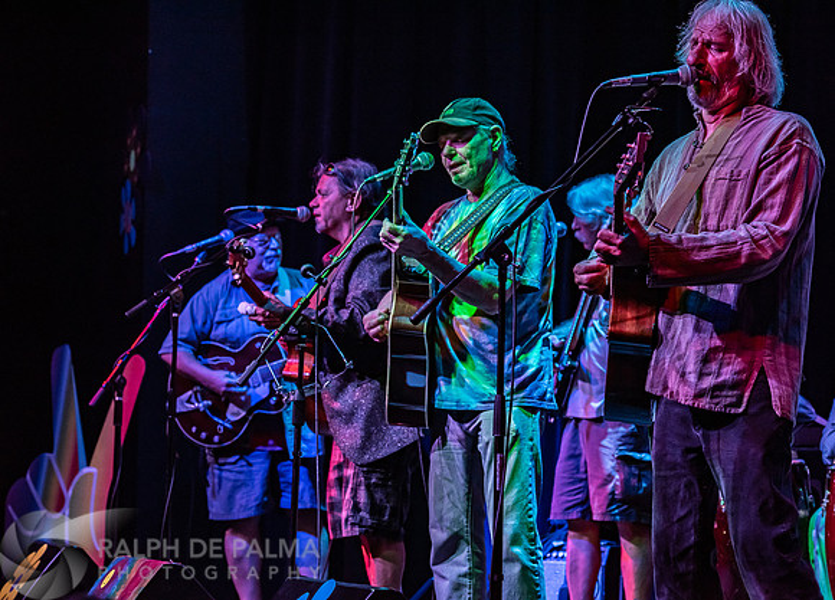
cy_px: 300
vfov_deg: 13.4
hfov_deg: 18.6
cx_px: 450
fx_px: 2549
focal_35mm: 107
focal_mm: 102
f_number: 5.6
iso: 1600
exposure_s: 1/160
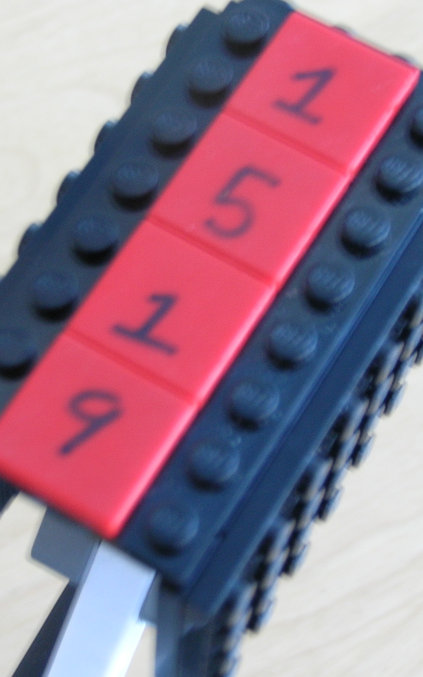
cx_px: 185
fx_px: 2048
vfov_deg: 18.8
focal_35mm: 111
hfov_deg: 11.8
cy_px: 343
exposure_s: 1/4.2
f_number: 3.2
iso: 50
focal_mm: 10.6
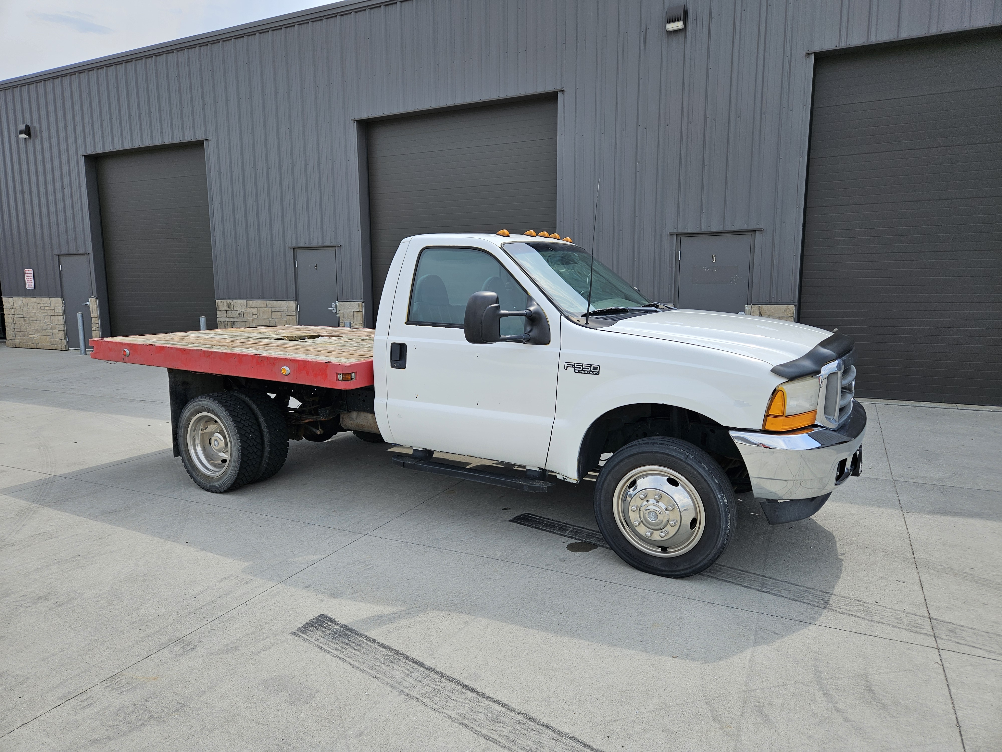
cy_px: 376
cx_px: 501
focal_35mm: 23
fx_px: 666
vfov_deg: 58.9
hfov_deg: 73.9
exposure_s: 1/1814
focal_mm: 5.4
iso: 25
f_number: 1.8
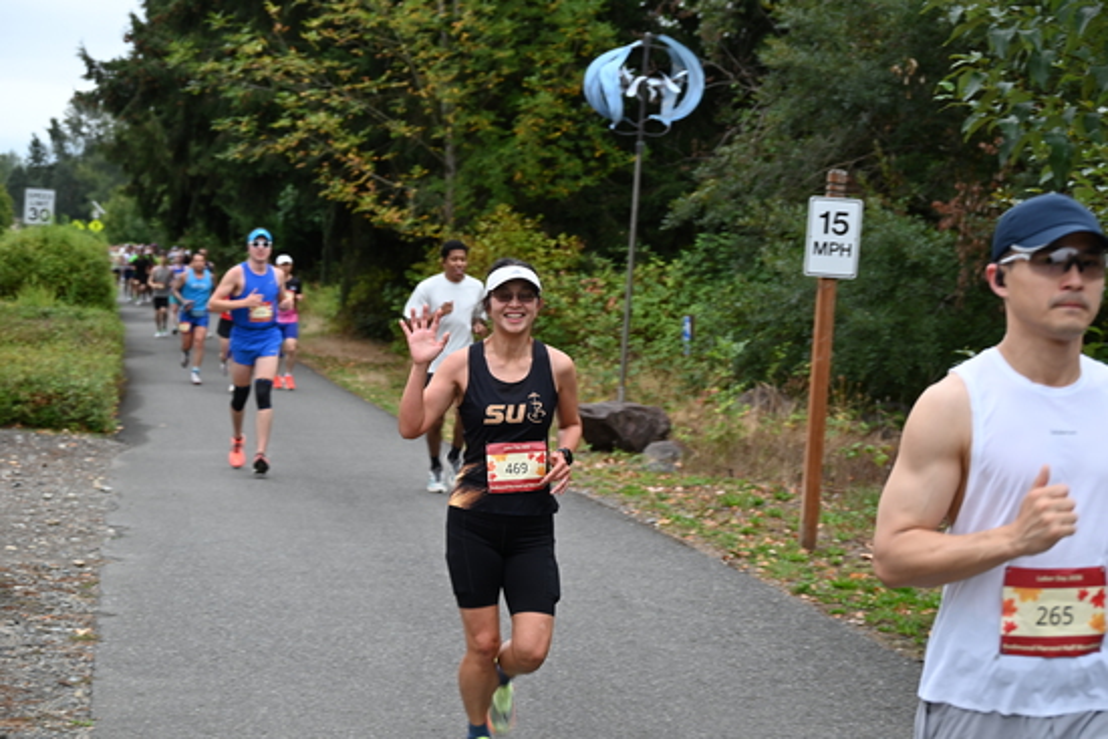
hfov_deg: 28.8
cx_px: 554
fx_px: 2155
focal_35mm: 70
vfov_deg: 19.5
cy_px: 370
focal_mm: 70
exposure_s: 1/125
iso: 450
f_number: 6
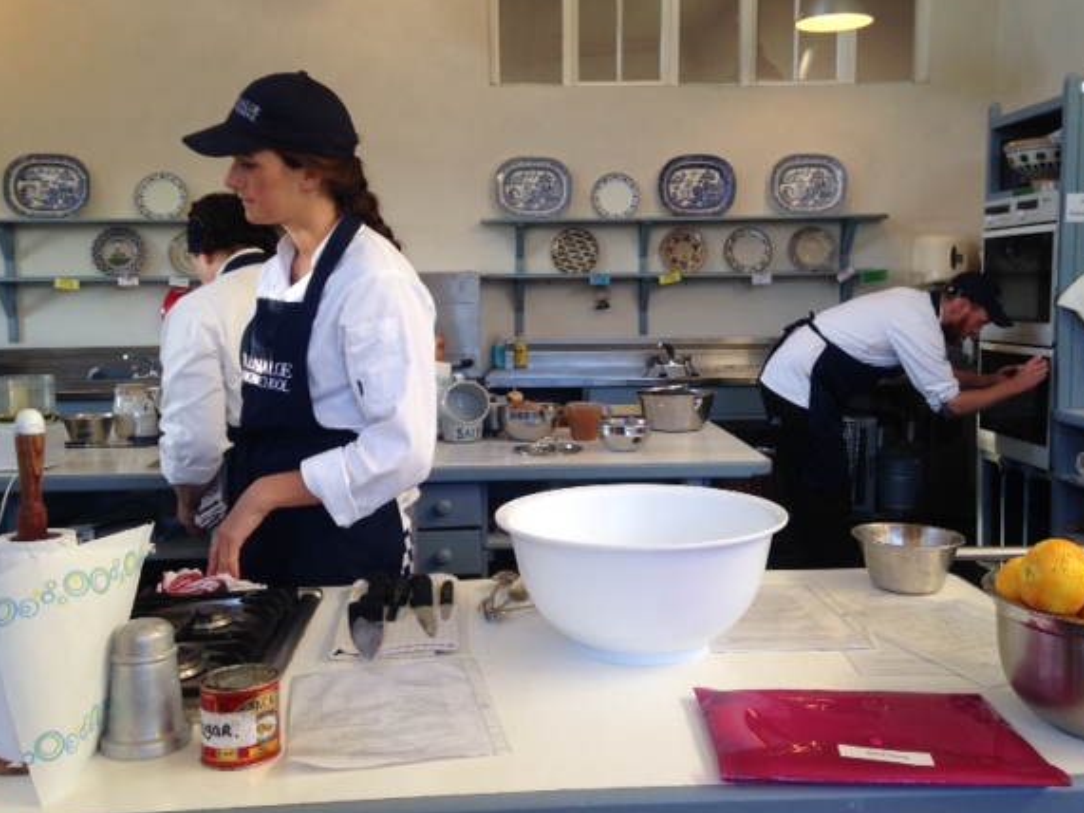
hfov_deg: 50.1
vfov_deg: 38.6
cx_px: 566
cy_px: 376
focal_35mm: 37
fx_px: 1158
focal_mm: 4.12
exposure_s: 1/60
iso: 64
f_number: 2.4
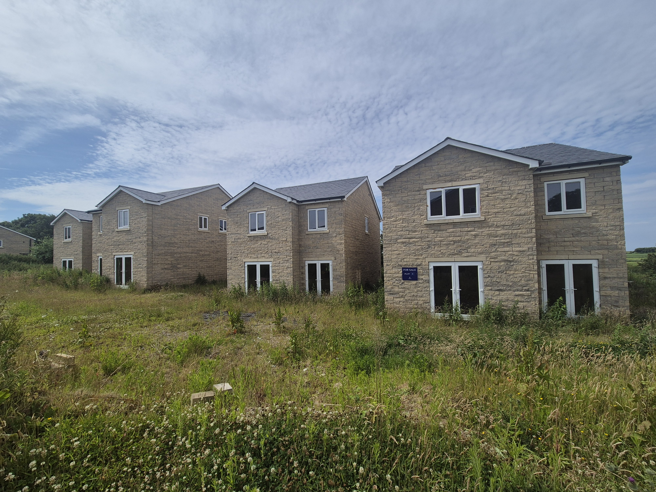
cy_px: 246
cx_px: 328
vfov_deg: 89.9
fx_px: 246
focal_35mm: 13
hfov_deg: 106.2
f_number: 2.2
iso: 50
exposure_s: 1/4976
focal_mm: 2.2
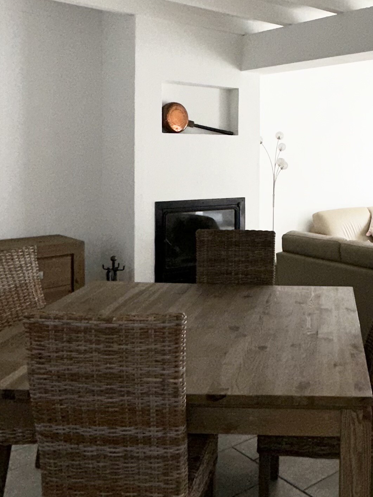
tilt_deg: -1.8
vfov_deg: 46.1
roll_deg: -0.9
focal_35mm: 40
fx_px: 575
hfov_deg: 34.4
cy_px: 169
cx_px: 318
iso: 40
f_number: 2.2
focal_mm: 2.22
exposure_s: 1/122
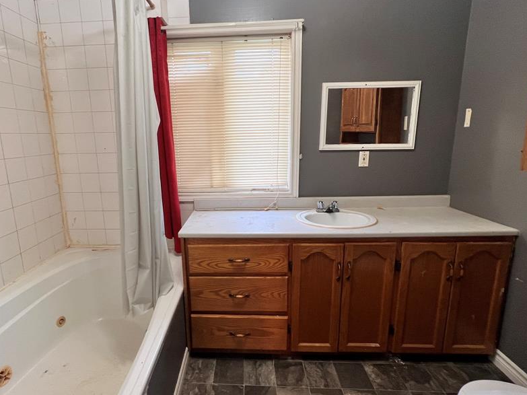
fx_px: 259
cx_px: 232
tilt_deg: -10.9
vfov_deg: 74.7
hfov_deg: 90.6
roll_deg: +2.1
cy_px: 190
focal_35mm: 17
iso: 160
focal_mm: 1.57
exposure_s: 1/60
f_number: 1.8
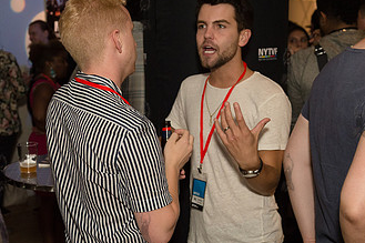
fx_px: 608
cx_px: 144
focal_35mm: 60
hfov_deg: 33.3
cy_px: 118
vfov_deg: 22.6
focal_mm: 34
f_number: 4
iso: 2500
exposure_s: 1/500
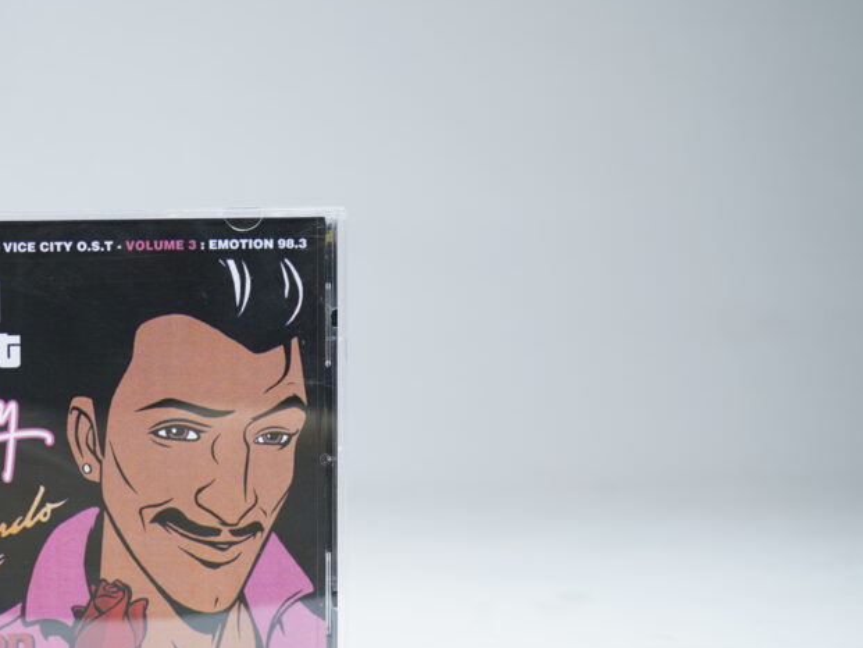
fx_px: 1621
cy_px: 453
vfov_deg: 22.5
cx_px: 67
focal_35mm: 65
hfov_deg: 28.5
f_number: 6.3
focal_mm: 35
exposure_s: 1/5
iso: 160
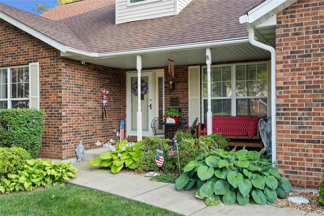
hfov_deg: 53.1
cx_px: 162
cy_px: 108
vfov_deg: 36.9
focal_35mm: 36
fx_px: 324
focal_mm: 18
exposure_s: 1/50
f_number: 9
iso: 640
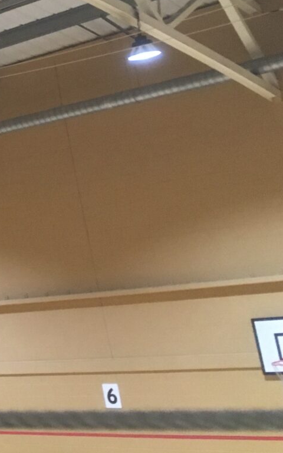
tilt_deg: +6.5
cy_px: 126
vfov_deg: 25.0
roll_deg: +7.4
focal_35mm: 82
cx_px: -272
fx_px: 1012
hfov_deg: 13.7
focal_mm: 4.15
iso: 200
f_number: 2.2
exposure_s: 1/33
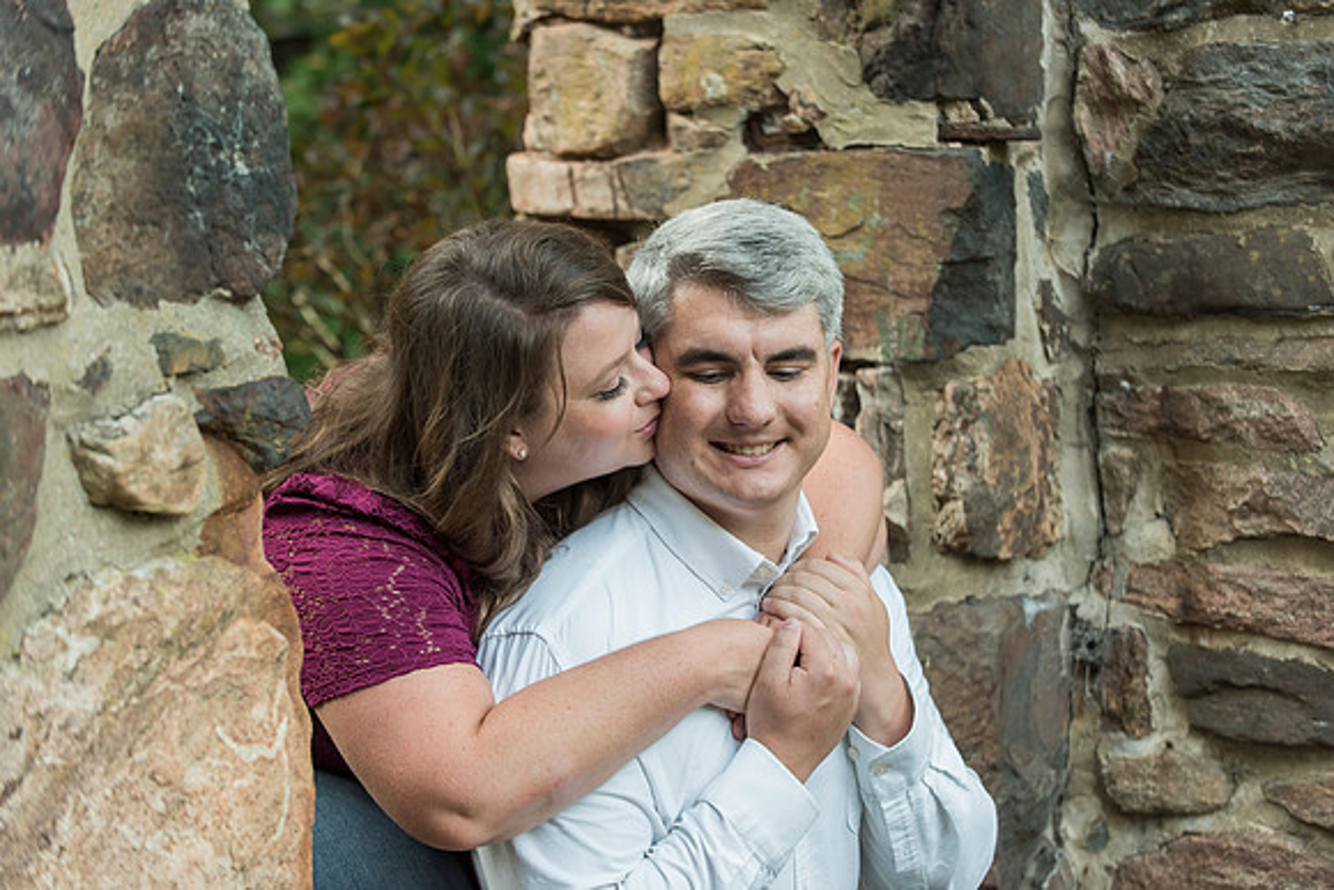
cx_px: 667
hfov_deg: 22.6
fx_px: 3336
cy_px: 445
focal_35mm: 90
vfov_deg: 15.2
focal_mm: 90
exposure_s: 1/80
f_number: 4
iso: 640
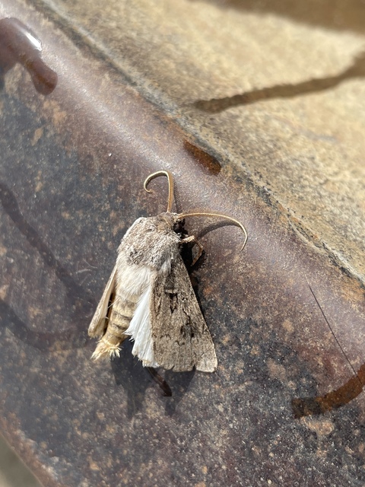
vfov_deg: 67.3
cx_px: 182
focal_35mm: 26
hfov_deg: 53.1
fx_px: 366
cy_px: 244
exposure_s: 1/1435
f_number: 1.6
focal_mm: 4.2
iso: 32
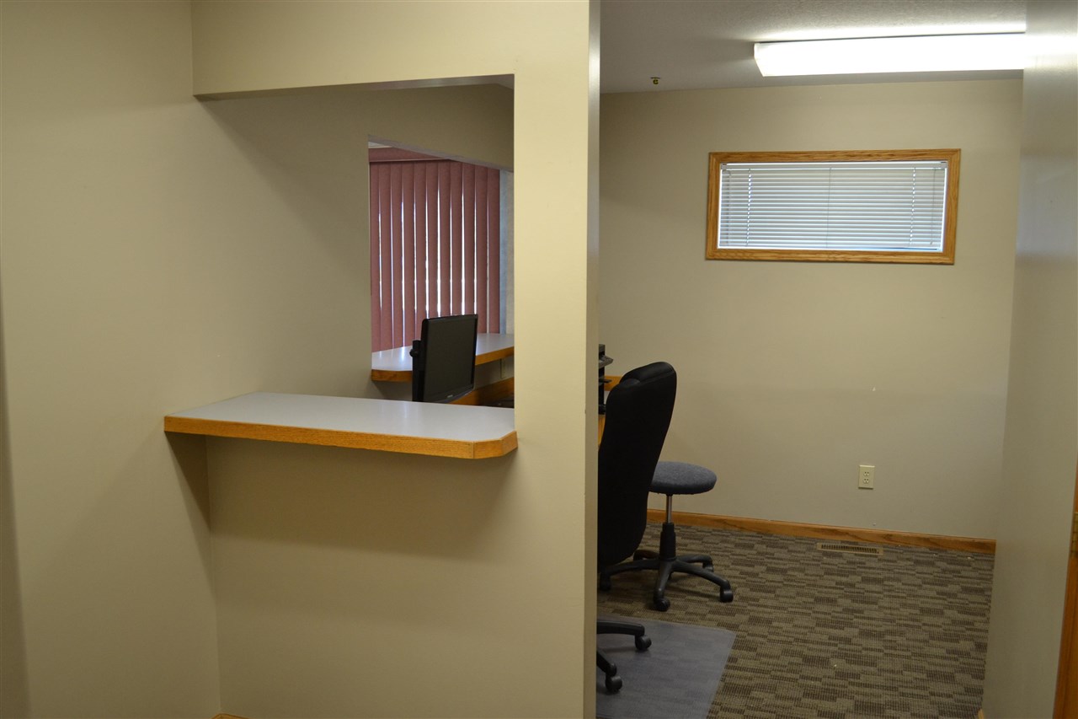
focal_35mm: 30
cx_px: 539
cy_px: 360
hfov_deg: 61.9
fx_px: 898
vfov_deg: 43.6
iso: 640
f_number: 3.8
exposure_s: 1/60
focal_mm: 20
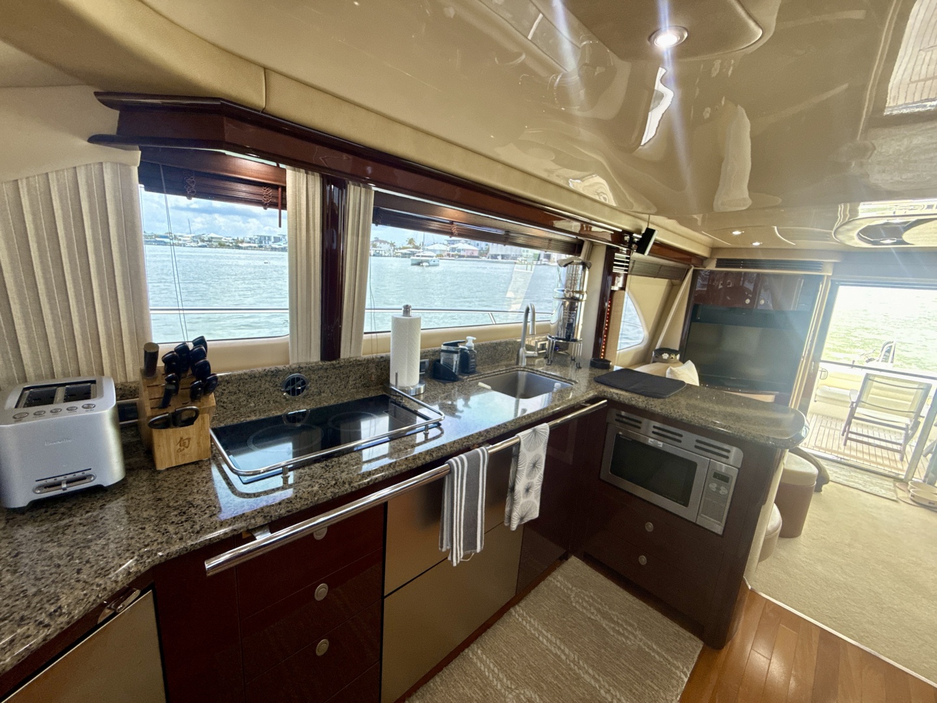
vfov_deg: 85.7
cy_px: 352
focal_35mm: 14
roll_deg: -3.3
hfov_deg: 102.1
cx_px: 468
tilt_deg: -15.7
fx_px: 379
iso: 400
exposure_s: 1/92
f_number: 2.2
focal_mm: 2.22
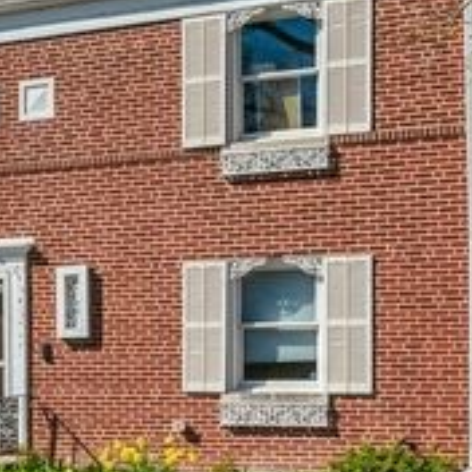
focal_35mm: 77
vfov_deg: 22.4
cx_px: 88
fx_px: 1188
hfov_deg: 22.2
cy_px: 156
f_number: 8
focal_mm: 32
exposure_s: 1/2500
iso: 200
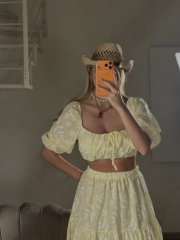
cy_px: 120
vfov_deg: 39.7
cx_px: 90
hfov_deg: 30.3
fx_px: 333
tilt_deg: -9.4
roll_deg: +0.7
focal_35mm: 48
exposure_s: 1/100
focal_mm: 6.76
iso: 125
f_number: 1.78
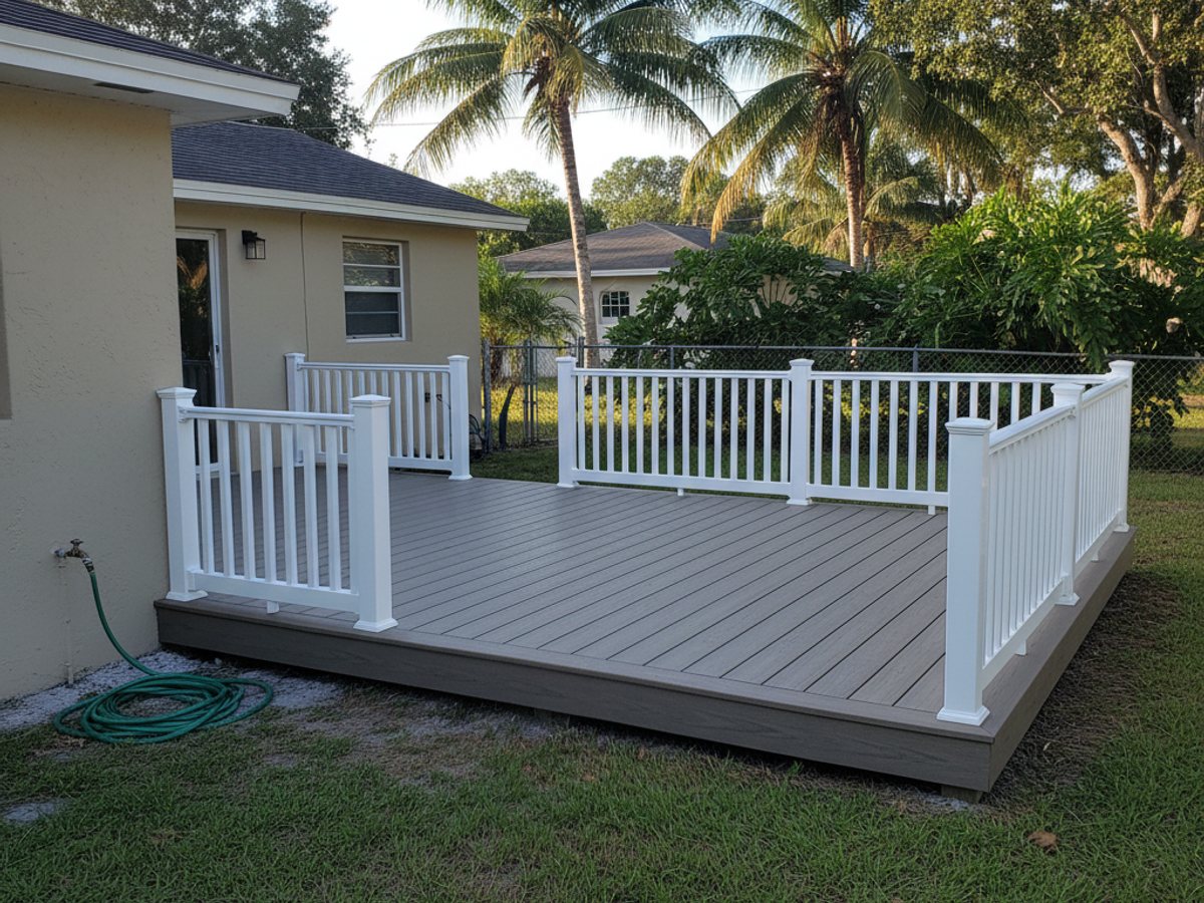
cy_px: 452
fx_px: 800
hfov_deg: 73.9
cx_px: 602
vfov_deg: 58.9
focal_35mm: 23
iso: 1227
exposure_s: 1/539
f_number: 1.8
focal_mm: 6.4
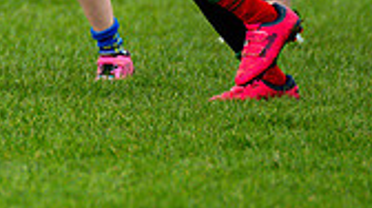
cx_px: -250
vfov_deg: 0.7
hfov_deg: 1.3
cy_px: -159
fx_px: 16068
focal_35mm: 1631
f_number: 2.8
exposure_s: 1/6400
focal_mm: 300
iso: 900
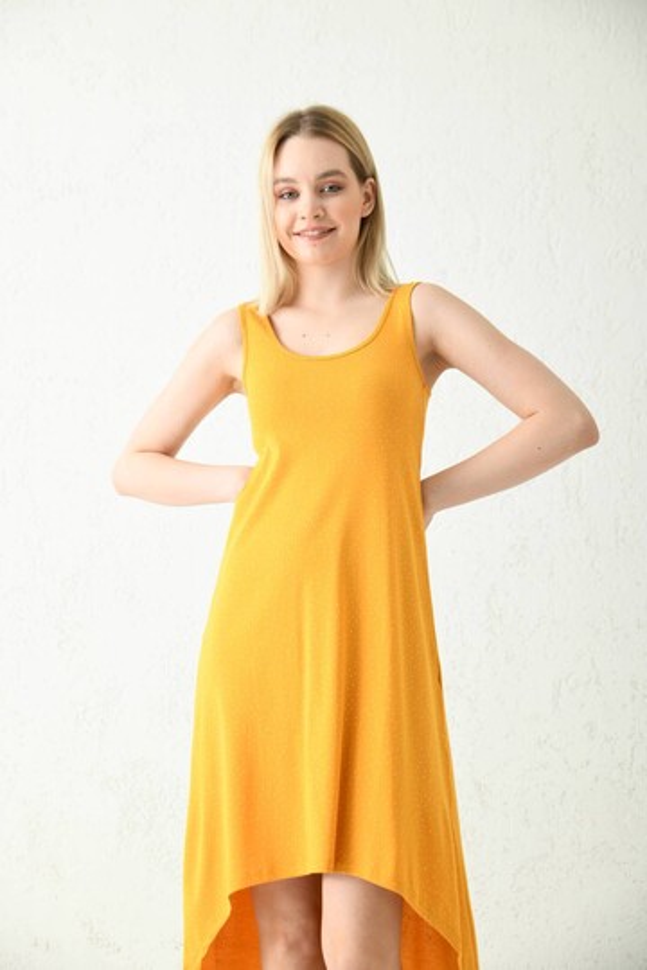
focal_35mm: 70
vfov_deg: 28.8
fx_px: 1887
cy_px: 485
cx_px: 324
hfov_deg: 19.5
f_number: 5.6
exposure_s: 1/160
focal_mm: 70
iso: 100
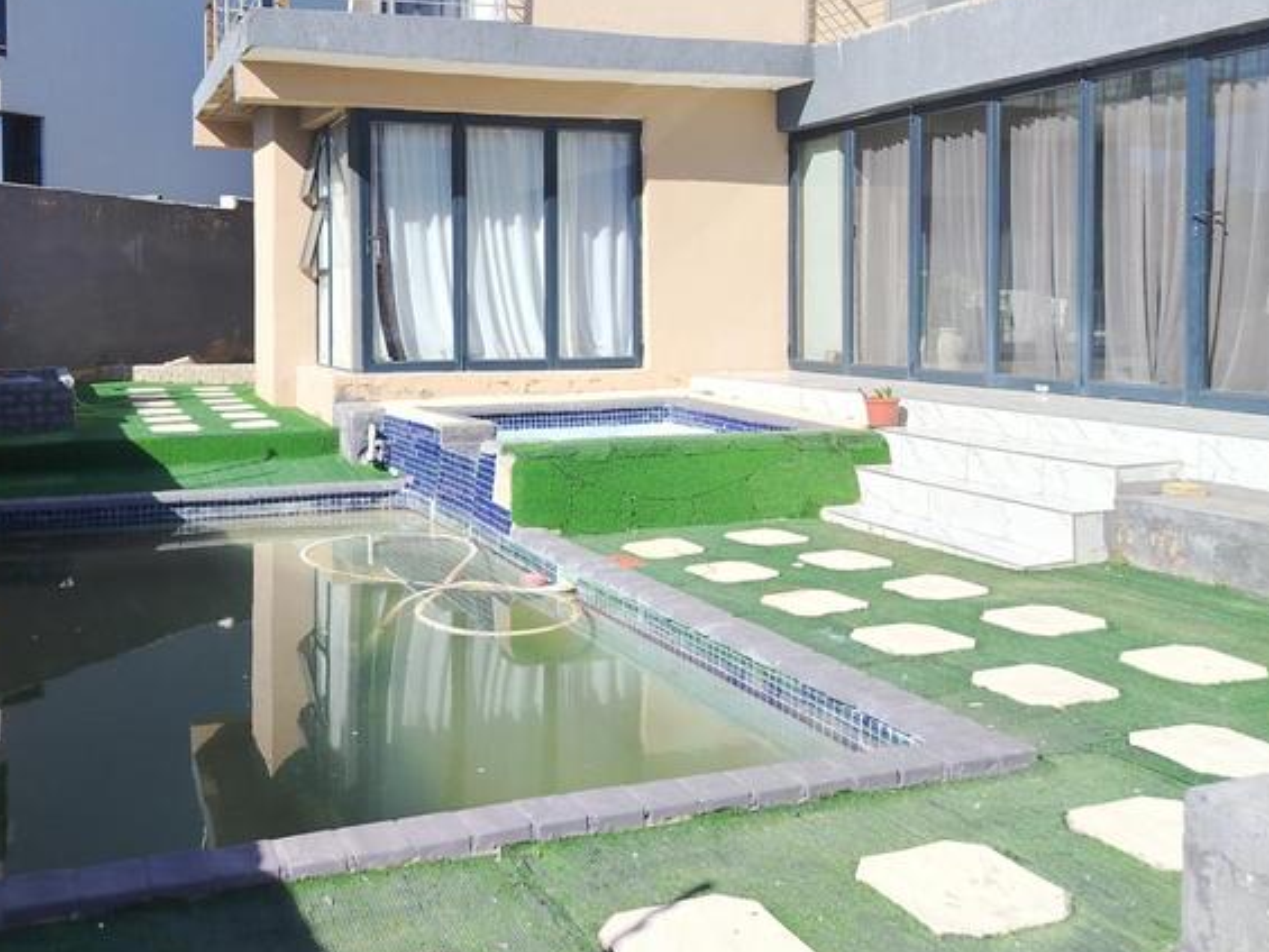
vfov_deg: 41.3
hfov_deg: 53.4
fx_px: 1247
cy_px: 321
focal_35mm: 34
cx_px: 476
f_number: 1.75
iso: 100
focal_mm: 5.25
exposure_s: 1/925
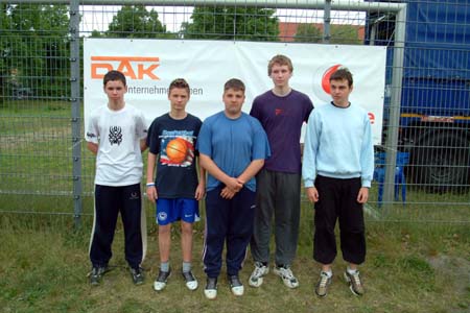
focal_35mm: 32
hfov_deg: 59.5
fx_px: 411
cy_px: 156
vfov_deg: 41.7
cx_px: 235
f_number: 8
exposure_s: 1/250
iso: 400
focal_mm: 21
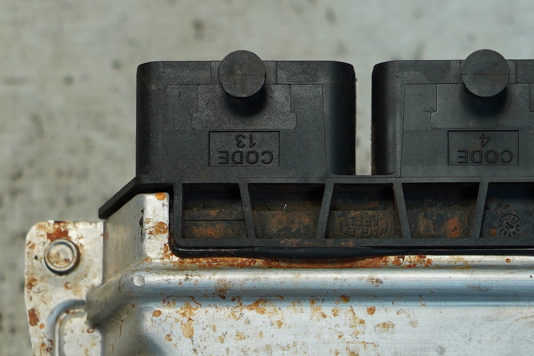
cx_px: 337
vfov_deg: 9.4
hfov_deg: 14.3
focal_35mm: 143
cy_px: 499
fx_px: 2120
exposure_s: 1/60
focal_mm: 28
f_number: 4
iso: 125
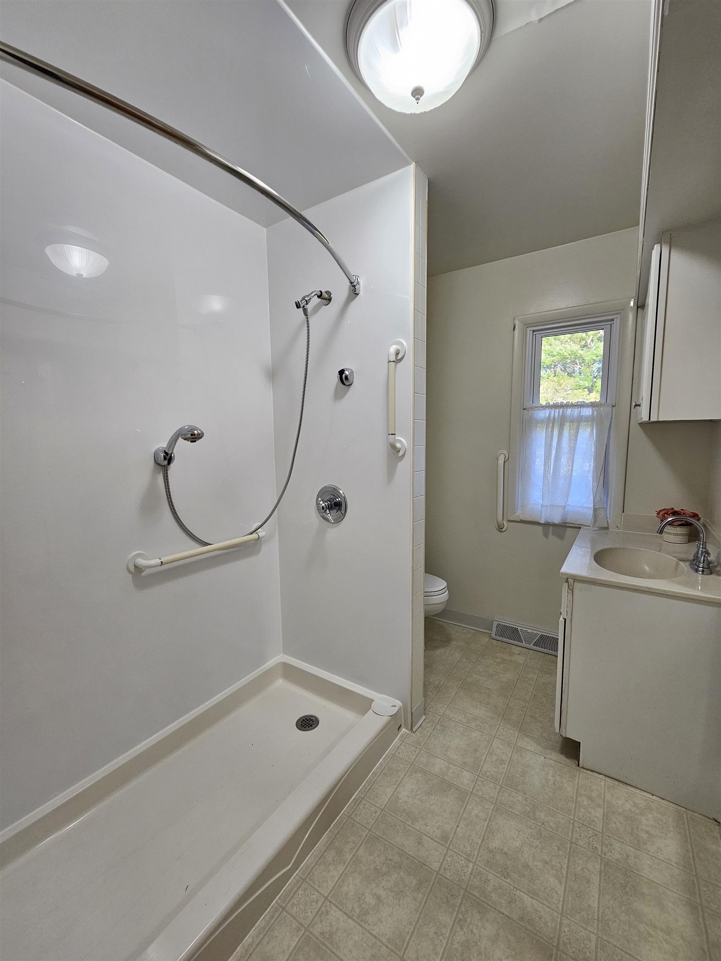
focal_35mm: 13
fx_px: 361
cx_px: 360
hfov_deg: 89.9
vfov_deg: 106.2
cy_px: 480
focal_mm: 2.2
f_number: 2.2
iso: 160
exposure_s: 1/60
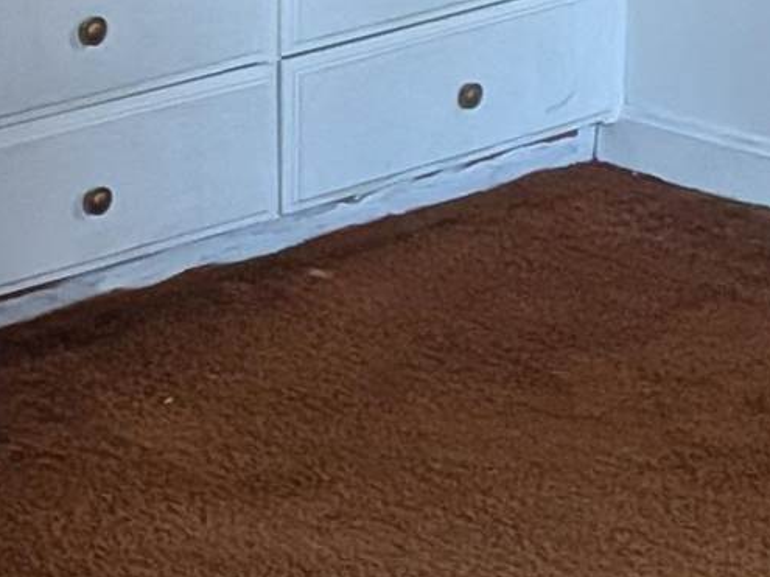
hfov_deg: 12.9
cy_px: -250
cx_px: -179
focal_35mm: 149
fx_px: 3314
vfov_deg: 9.7
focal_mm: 4.53
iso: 25
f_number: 1.7
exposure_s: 1/138
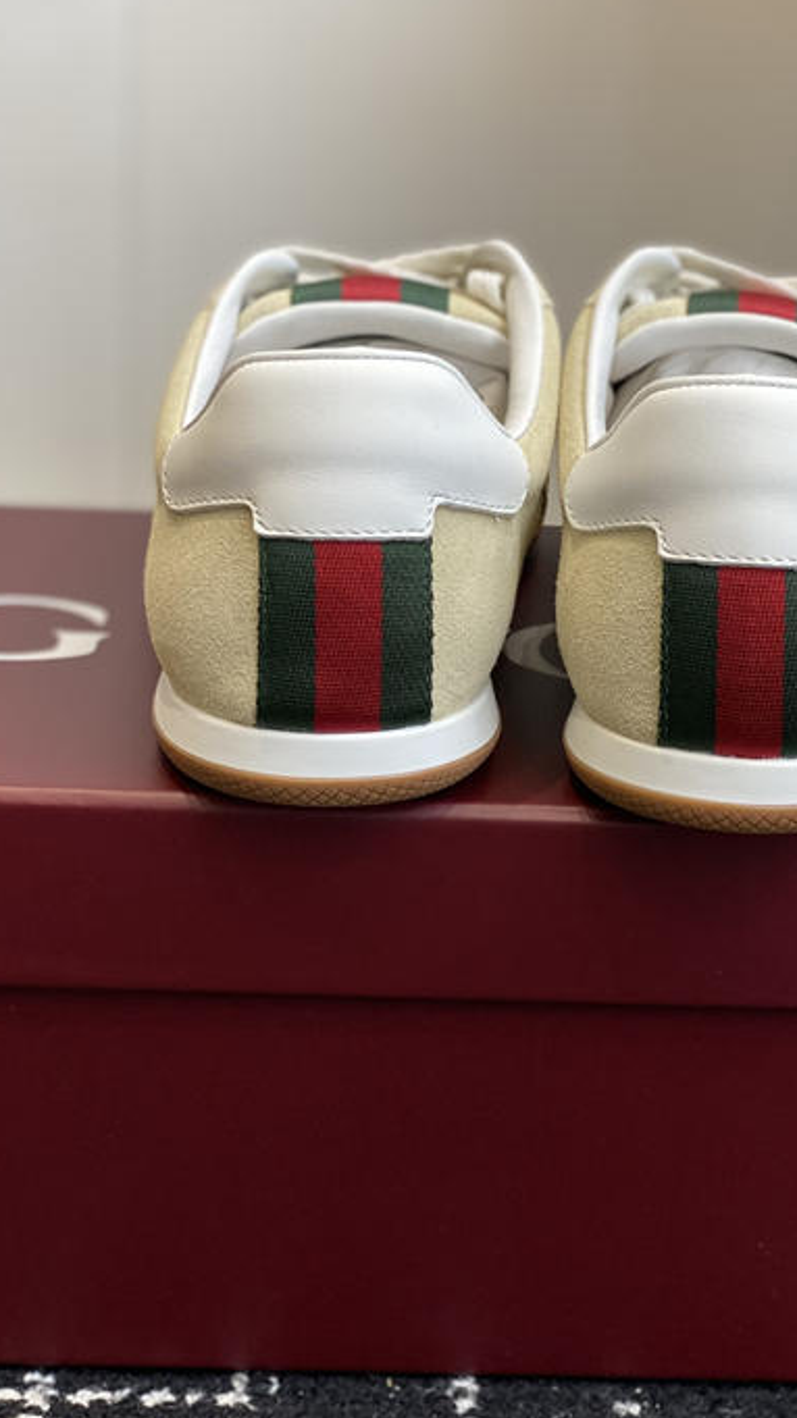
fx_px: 2708
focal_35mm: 72
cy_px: 557
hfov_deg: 16.7
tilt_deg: -15.9
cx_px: 533
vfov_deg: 29.3
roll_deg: -4.1
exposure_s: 1/122
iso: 50
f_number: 2
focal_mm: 6
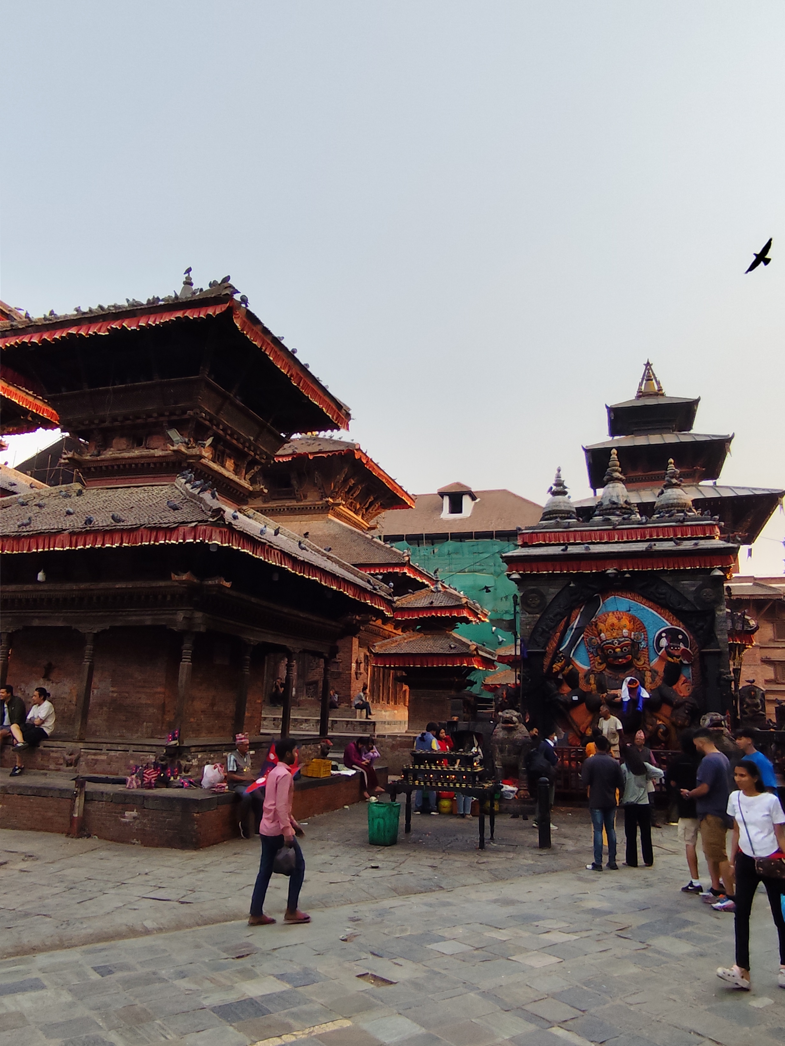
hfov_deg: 54.9
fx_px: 755
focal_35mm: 25
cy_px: 523
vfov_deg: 69.4
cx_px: 392
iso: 50
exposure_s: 1/490
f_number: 2.2
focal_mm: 1.65
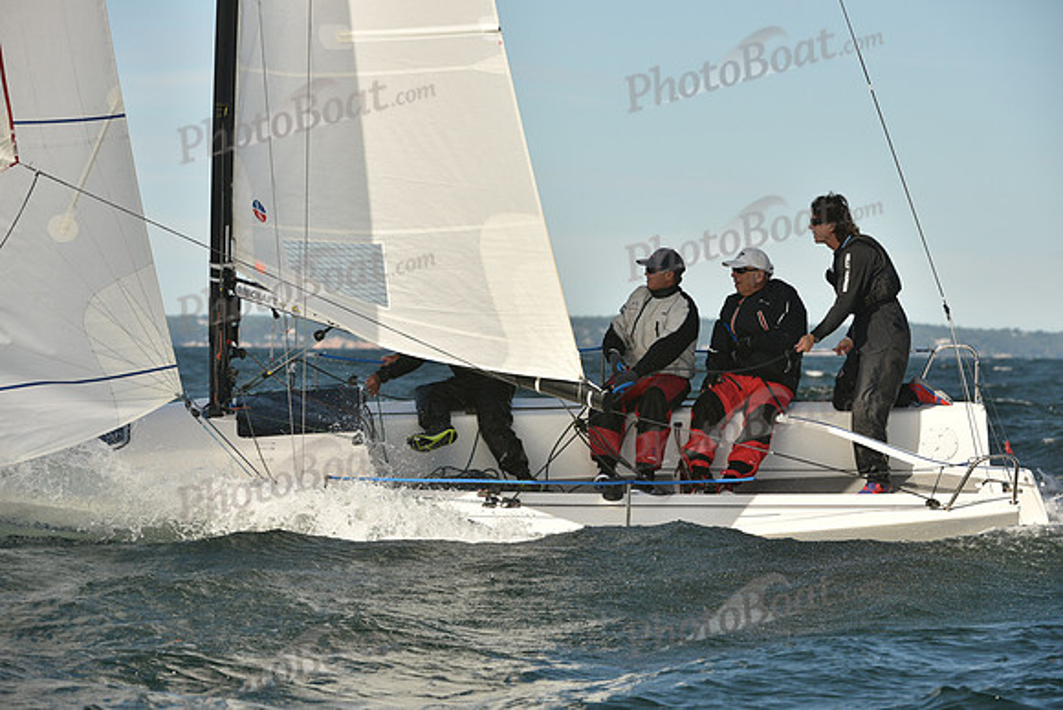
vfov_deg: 6.9
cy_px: 355
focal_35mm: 200
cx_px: 532
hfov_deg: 10.3
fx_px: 5907
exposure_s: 1/1000
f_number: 8
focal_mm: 200
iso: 250
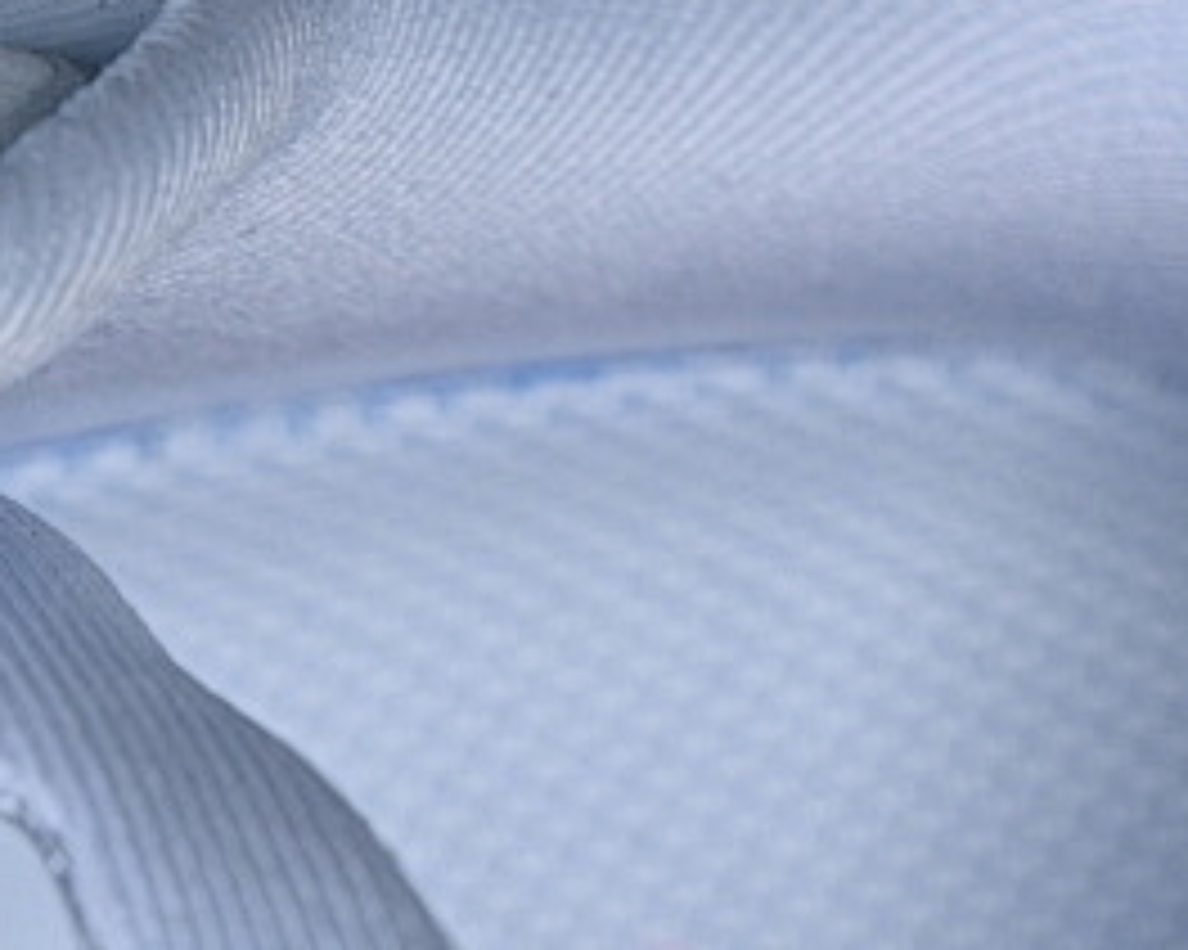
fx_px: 10122
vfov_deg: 5.3
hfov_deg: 6.7
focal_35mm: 288
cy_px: 1418
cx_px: -292
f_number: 7.1
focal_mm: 50
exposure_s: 1/80
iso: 160
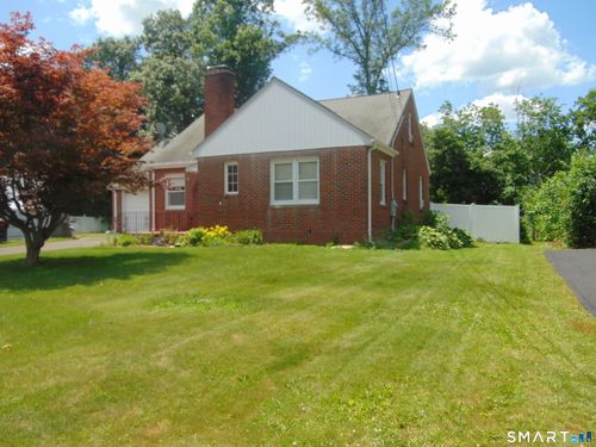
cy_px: 224
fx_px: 517
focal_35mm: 30
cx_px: 298
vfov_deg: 46.8
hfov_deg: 60.0
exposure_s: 1/1000
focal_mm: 5.4
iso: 80
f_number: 3.1
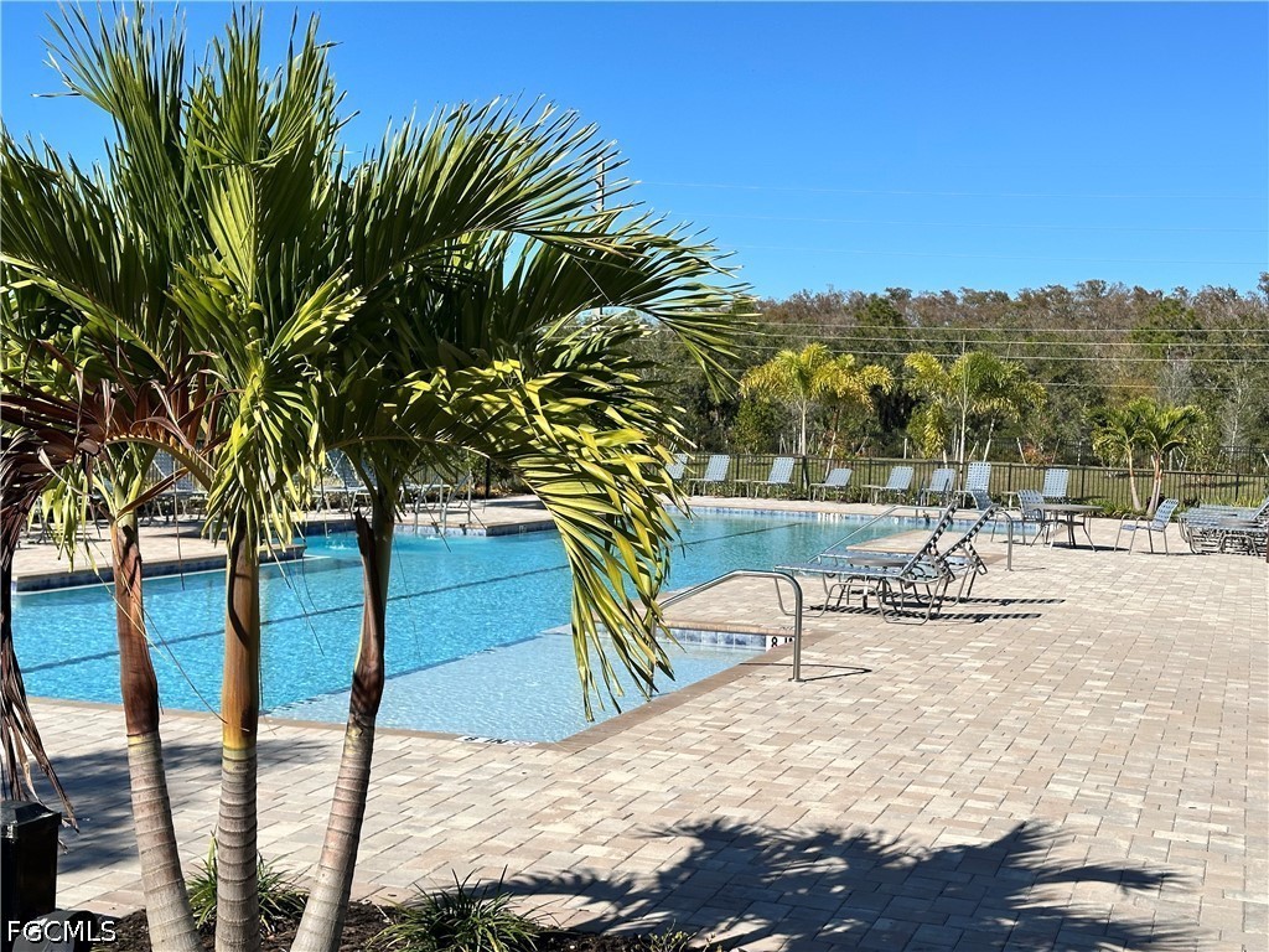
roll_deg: -2.5
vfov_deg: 30.3
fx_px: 1760
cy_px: 476
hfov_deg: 39.7
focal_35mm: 48
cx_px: 634
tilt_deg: -2.5
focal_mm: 6.86
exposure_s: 1/5882
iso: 64
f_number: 1.78
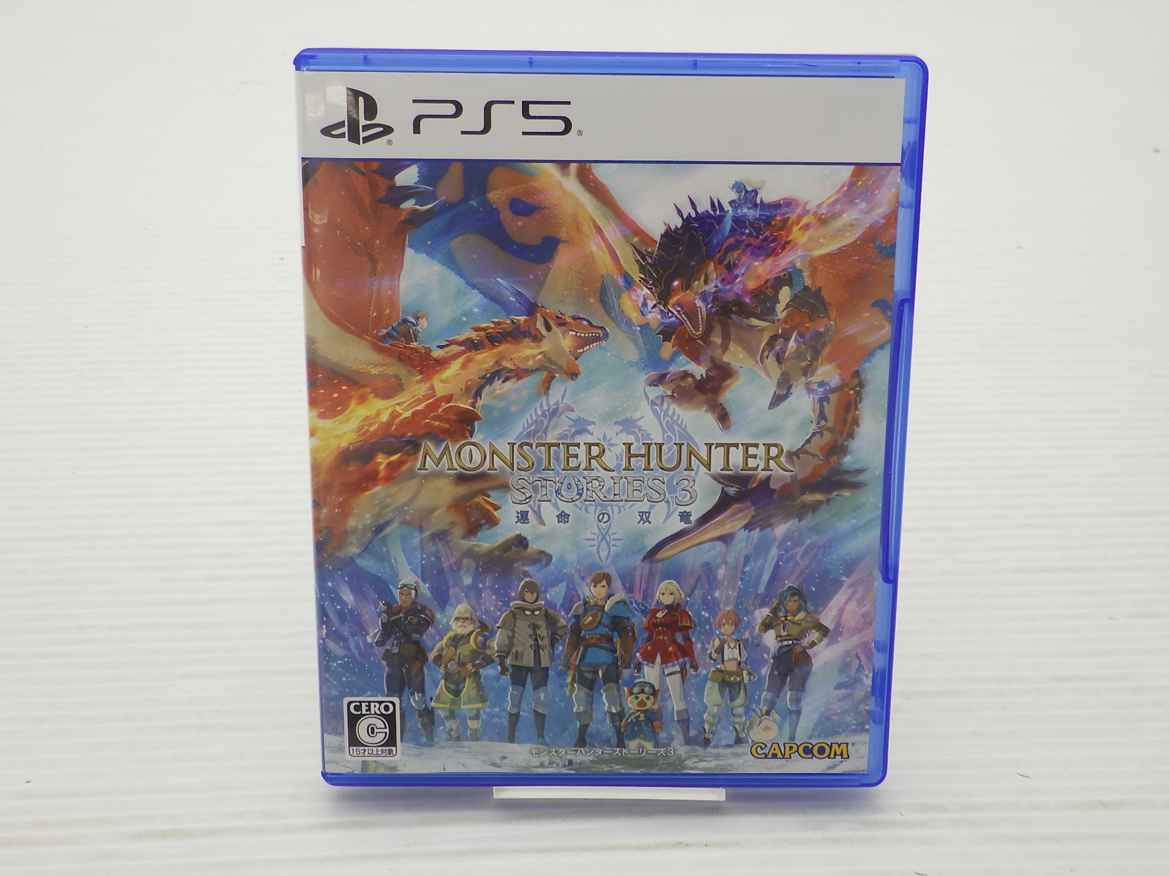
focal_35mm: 46
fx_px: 1553
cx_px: 618
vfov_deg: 31.5
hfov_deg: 41.2
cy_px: 427
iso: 125
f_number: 4.2
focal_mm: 7.5
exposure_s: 1/80
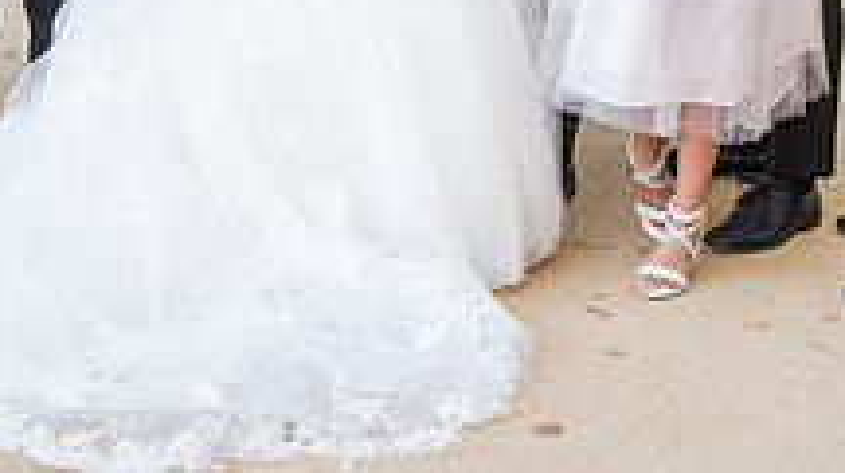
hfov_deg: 23.9
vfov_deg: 13.0
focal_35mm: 89
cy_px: -196
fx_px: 1992
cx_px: 389
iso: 640
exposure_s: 1/200
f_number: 4.5
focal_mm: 28
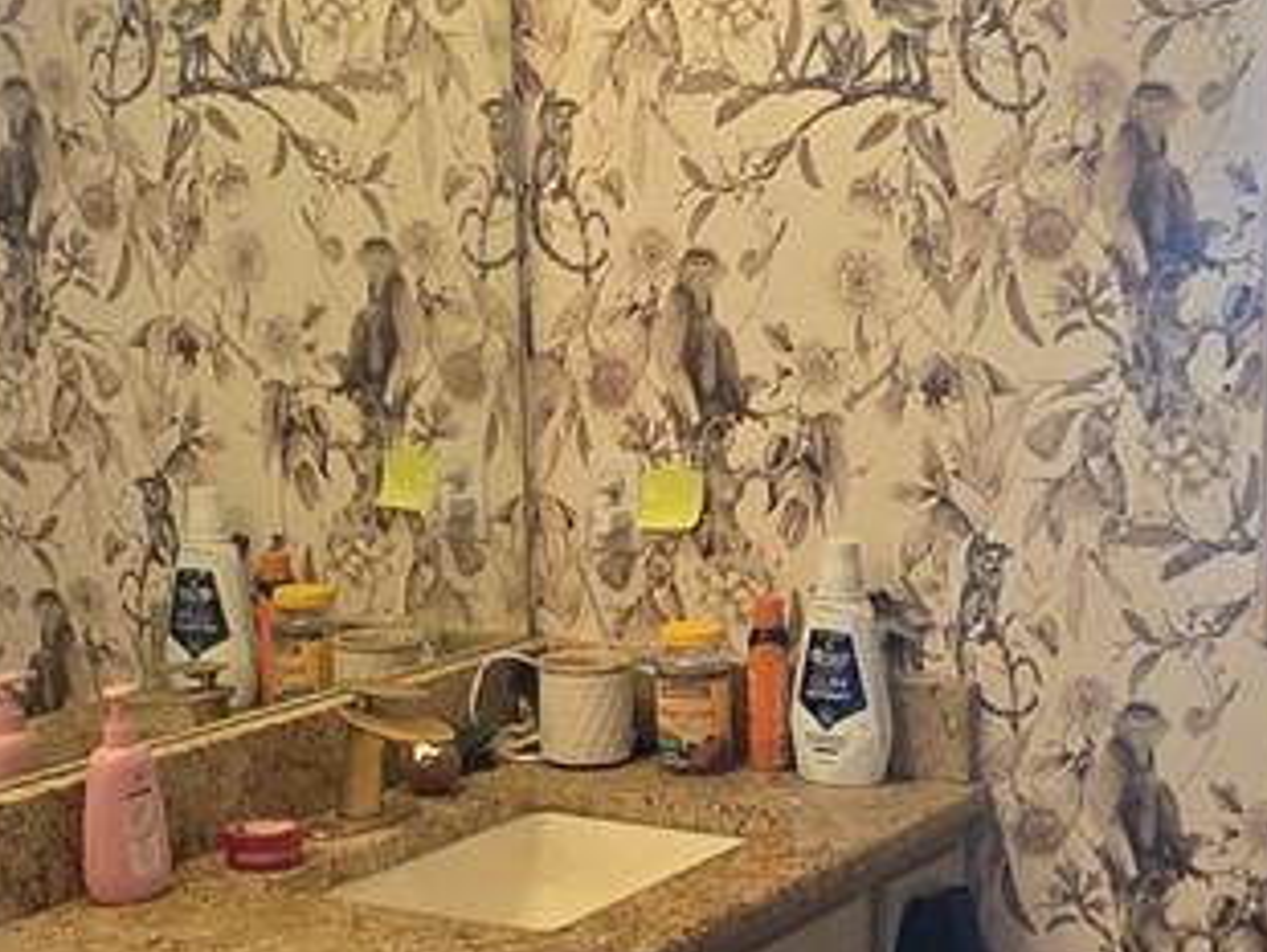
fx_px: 2454
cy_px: 707
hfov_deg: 28.2
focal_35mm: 67
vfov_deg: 21.8
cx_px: 1067
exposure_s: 1/60
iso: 320
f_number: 2.2
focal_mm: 2.2
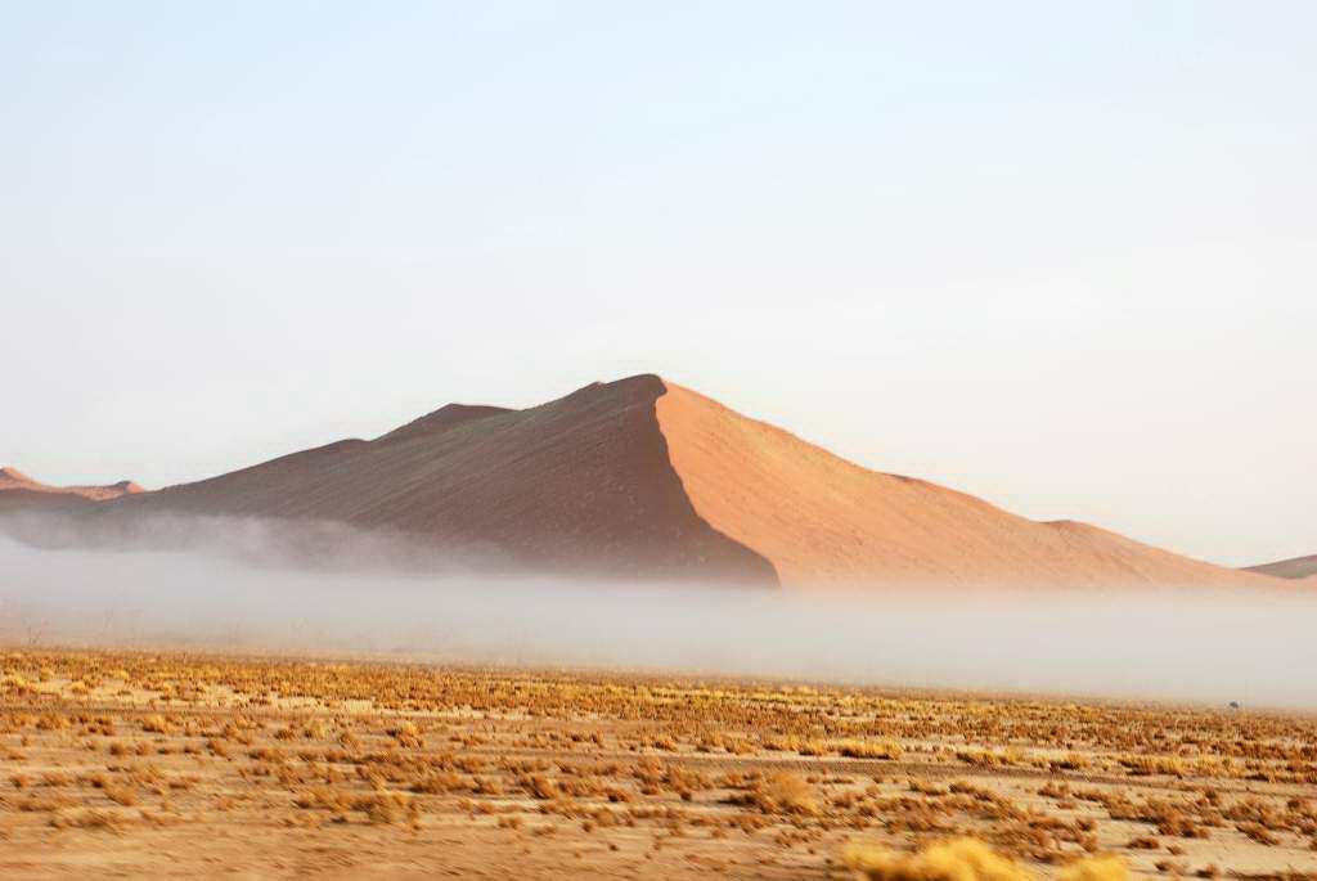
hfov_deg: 26.0
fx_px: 2856
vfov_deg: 17.5
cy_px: 440
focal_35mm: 78
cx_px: 658
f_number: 9
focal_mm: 52
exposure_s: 1/160
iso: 200
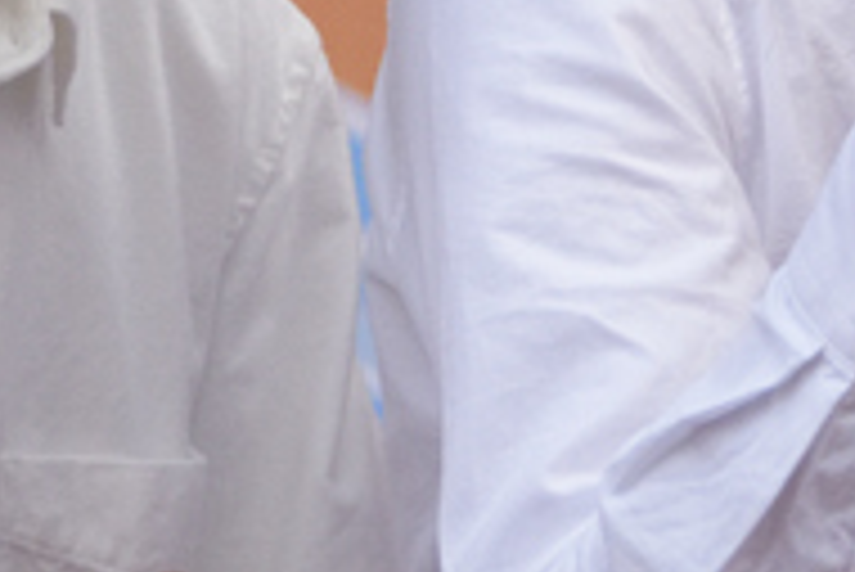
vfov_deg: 2.7
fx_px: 12288
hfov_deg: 4.0
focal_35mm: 517
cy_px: 624
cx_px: 1012
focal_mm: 70
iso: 2500
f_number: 5
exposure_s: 1/1600
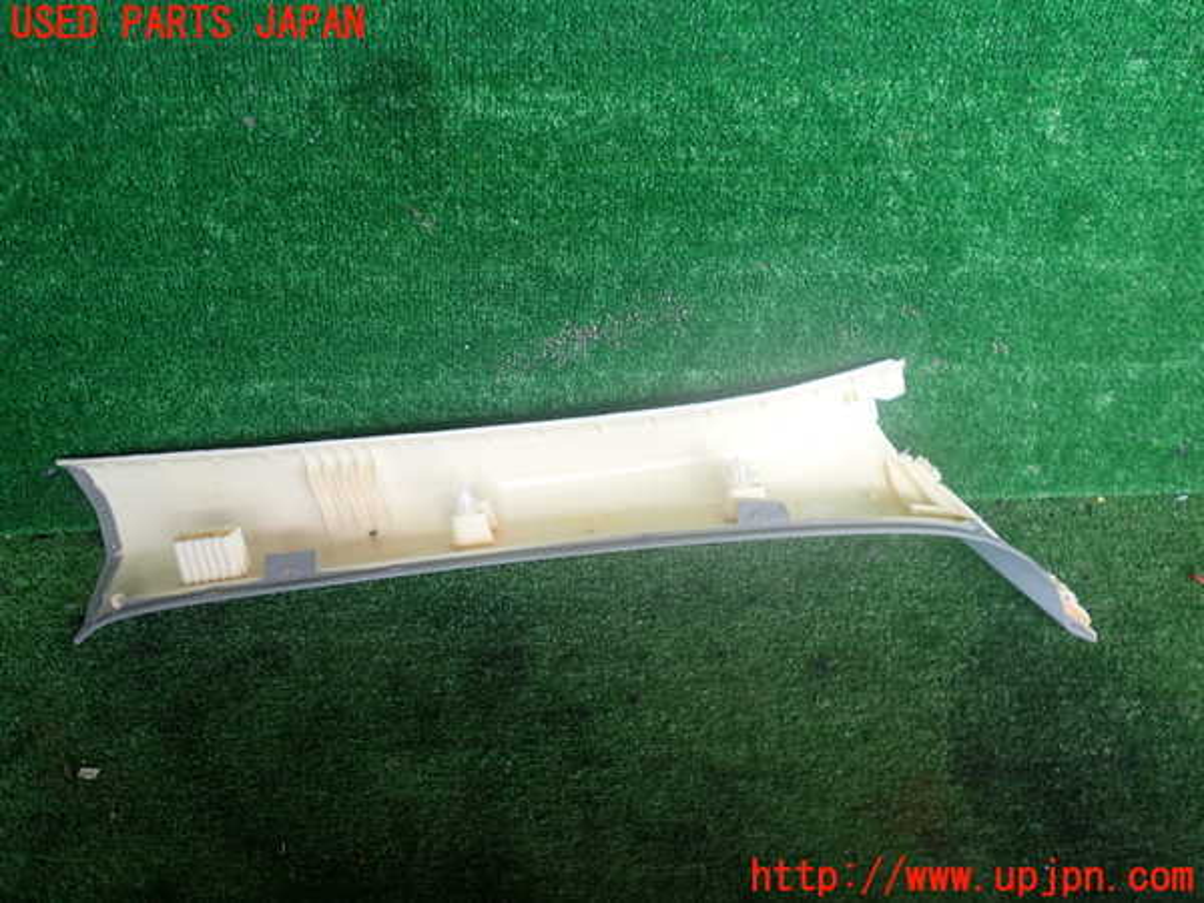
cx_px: 602
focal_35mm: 30
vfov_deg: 46.8
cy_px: 452
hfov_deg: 60.0
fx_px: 1043
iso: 160
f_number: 2.3
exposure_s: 1/125
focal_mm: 5.4
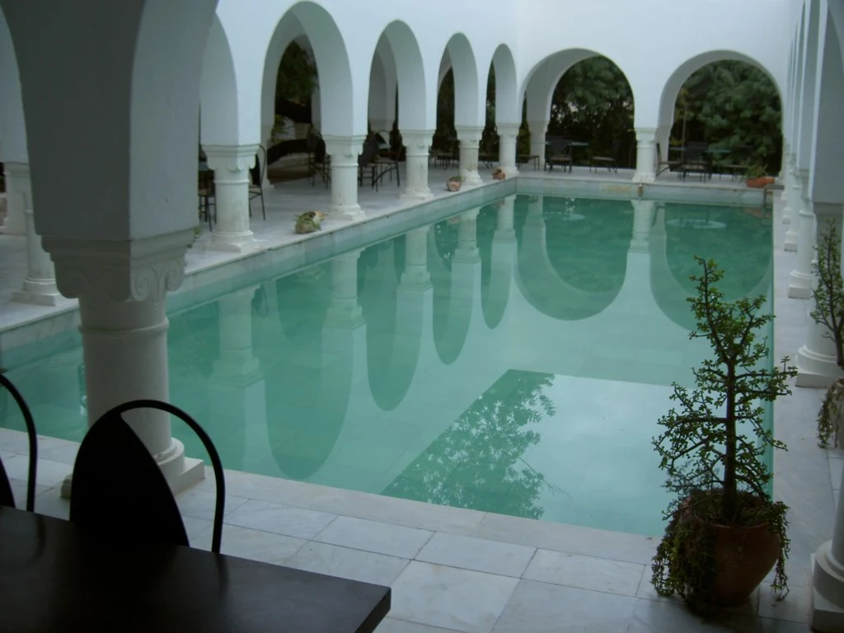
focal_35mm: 39
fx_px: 951
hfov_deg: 47.9
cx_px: 422
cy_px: 316
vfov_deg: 36.8
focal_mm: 8
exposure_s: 1/8
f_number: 2.8
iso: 50
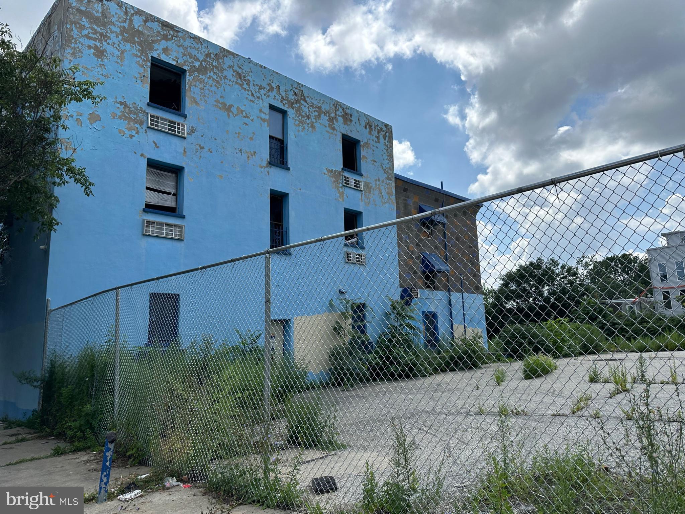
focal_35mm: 24
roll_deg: +1.7
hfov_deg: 71.6
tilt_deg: +10.1
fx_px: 475
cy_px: 257
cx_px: 342
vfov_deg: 56.8
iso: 80
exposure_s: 1/5525
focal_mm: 6.86
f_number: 1.78
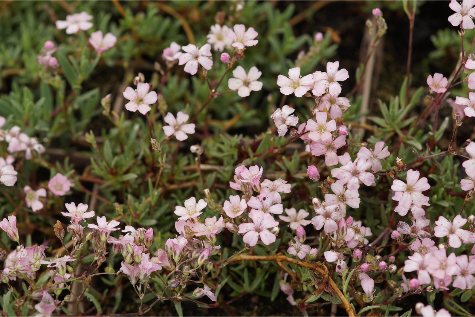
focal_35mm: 150
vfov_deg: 9.1
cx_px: 238
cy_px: 158
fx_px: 1979
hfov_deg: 13.7
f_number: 5.6
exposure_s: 1/160
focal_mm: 100
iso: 200
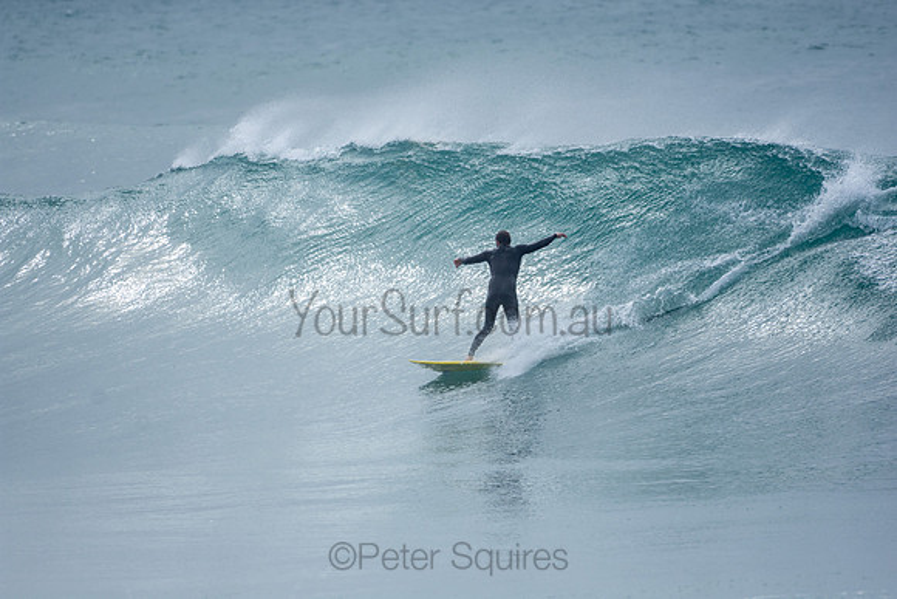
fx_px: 18691
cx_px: 448
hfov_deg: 2.7
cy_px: 300
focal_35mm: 750
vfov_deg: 1.8
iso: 125
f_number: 5.6
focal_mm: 500
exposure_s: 1/800
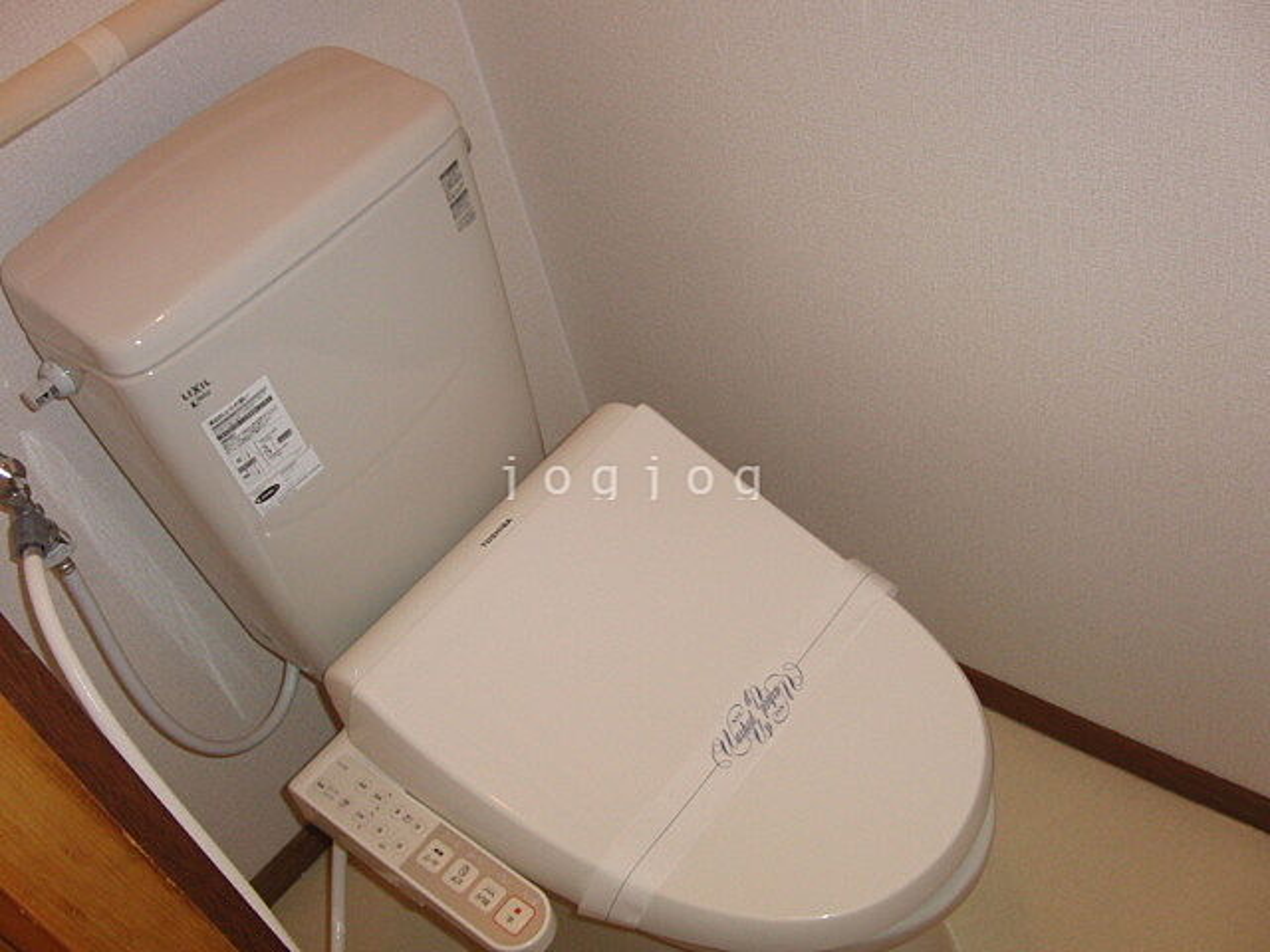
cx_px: 635
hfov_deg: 50.1
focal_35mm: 37
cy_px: 476
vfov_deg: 38.7
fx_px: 1357
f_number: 3.6
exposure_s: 1/60
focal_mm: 6.42
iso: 250
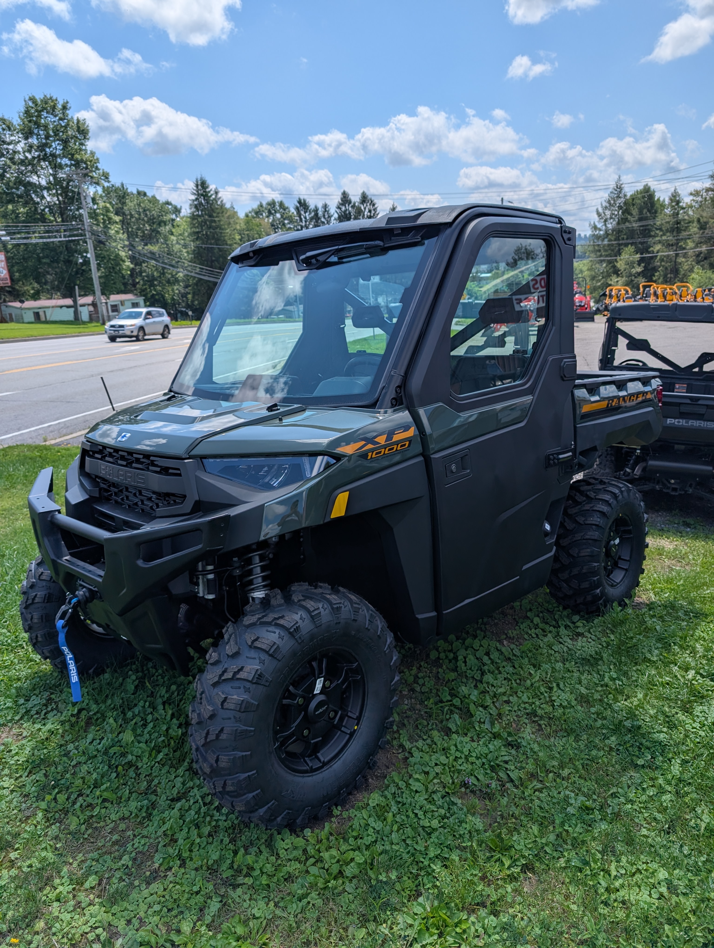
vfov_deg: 71.5
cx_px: 357
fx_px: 658
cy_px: 474
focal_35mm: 24
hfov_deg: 56.9
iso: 20
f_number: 1.68
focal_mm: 6.9
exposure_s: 1/1558
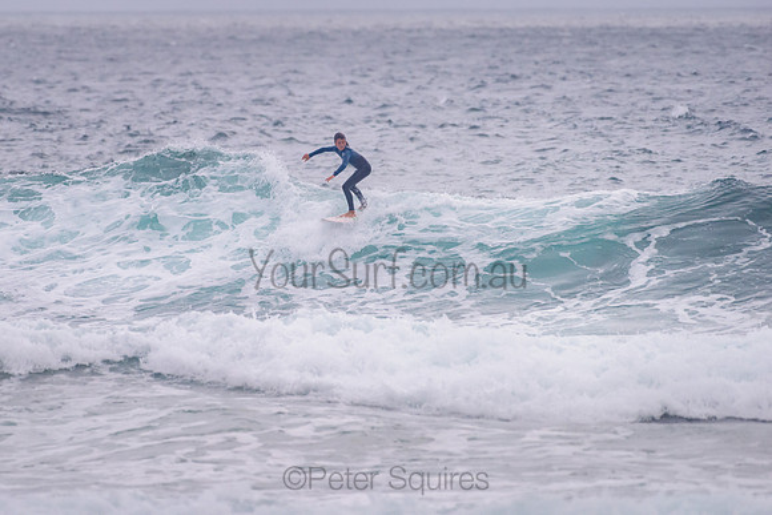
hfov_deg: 3.4
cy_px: 199
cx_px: 300
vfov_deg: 2.2
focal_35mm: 613
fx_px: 13146
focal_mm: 500
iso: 900
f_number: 5.6
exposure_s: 1/2000
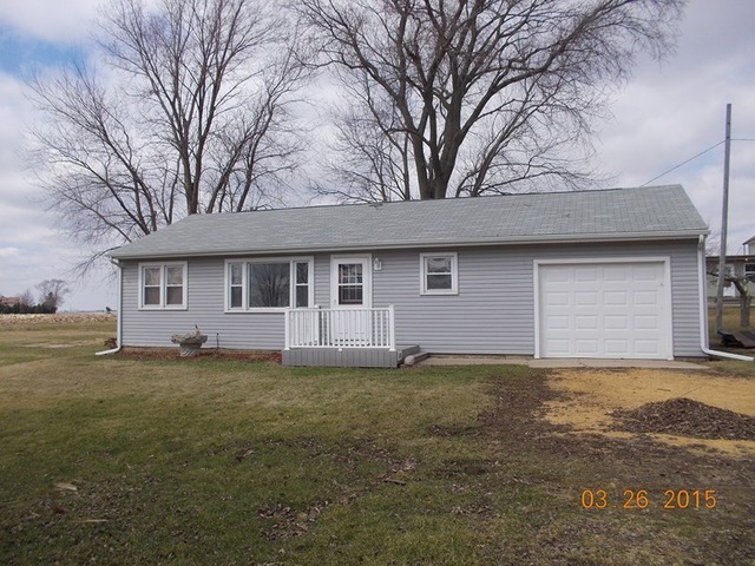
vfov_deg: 48.2
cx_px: 378
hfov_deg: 61.7
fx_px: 633
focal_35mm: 29
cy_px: 283
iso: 80
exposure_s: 1/800
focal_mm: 4.1
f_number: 3.3
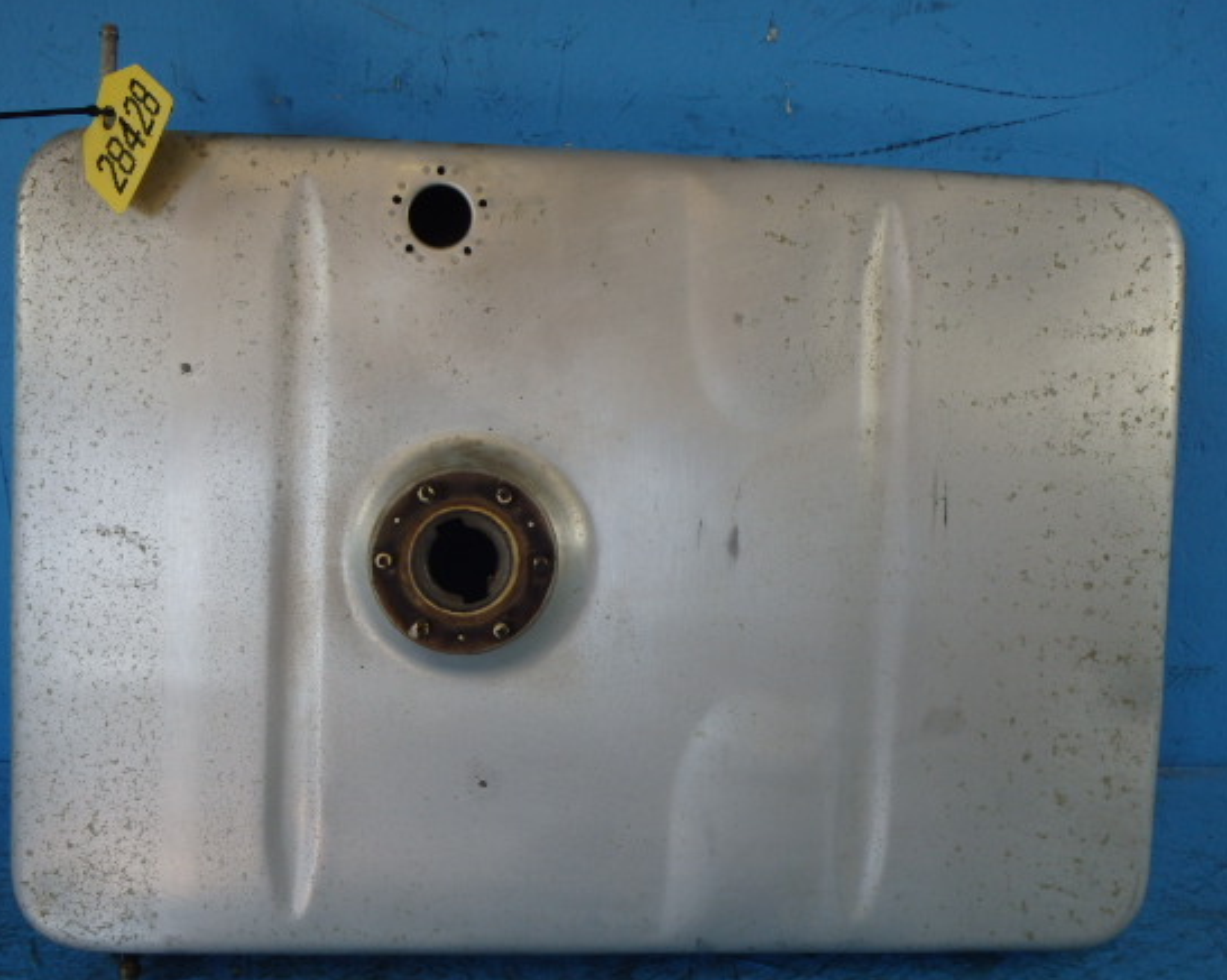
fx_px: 1161
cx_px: 594
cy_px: 516
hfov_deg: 55.7
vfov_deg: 45.7
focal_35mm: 32
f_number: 3.9
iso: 125
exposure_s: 1/80
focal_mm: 5
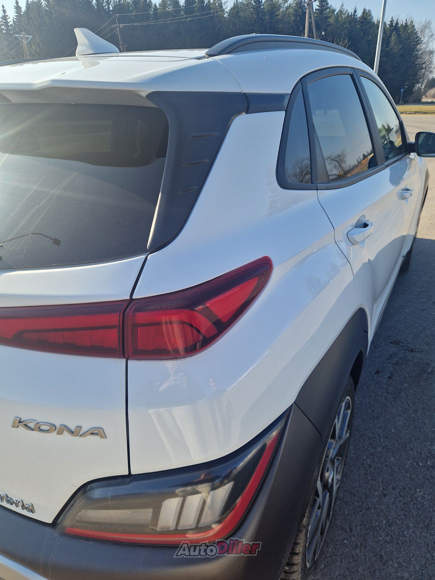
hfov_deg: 58.9
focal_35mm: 23
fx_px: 385
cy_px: 290
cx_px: 218
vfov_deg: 73.9
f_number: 1.8
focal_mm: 5.4
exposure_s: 1/750
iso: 50
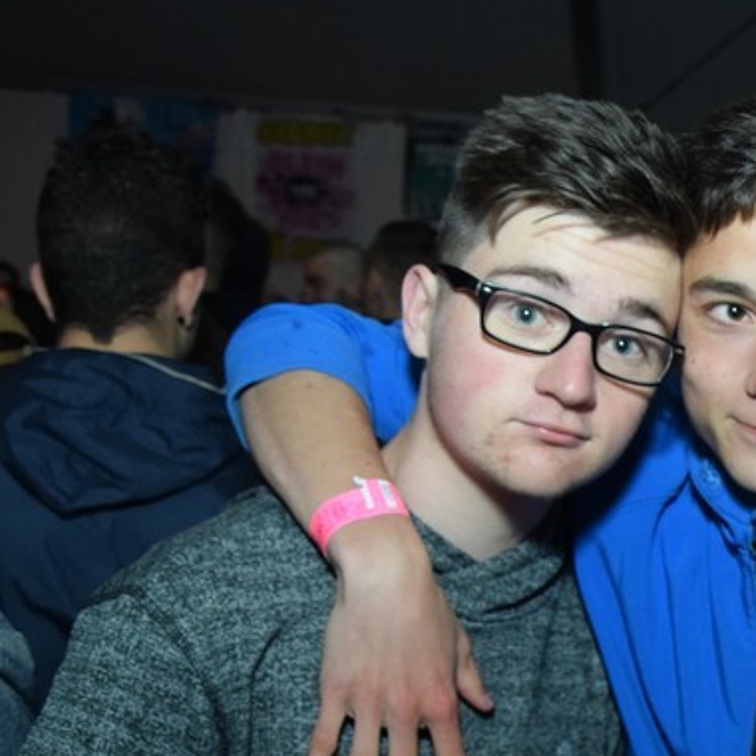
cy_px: 645
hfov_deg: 26.1
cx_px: 825
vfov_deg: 27.4
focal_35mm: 61
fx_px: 1507
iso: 1600
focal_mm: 18
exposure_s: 1/60
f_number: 3.5
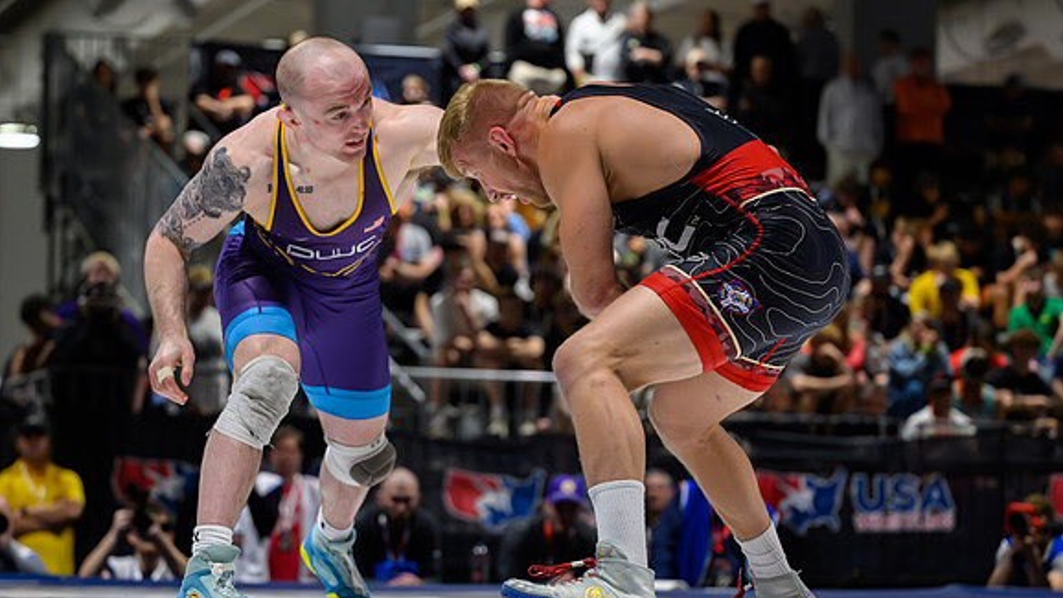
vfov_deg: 9.8
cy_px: 335
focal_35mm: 124
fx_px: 3495
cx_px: 454
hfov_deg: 17.3
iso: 6400
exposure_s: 1/640
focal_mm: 86
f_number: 2.8
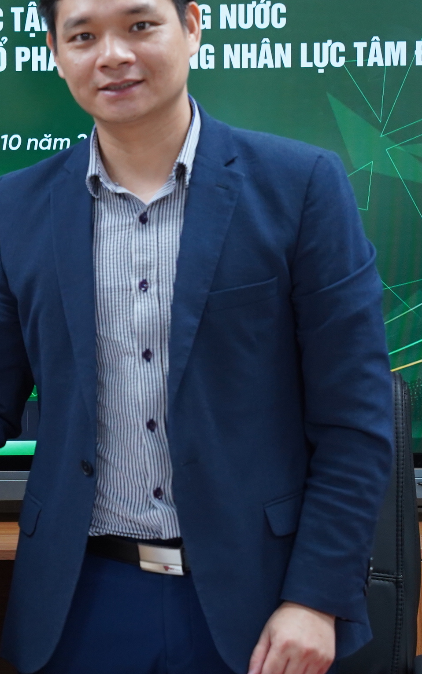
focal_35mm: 146
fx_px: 2687
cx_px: -42
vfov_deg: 14.3
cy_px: 243
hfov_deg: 8.9
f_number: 5
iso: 1600
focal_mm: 55.8
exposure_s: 1/125
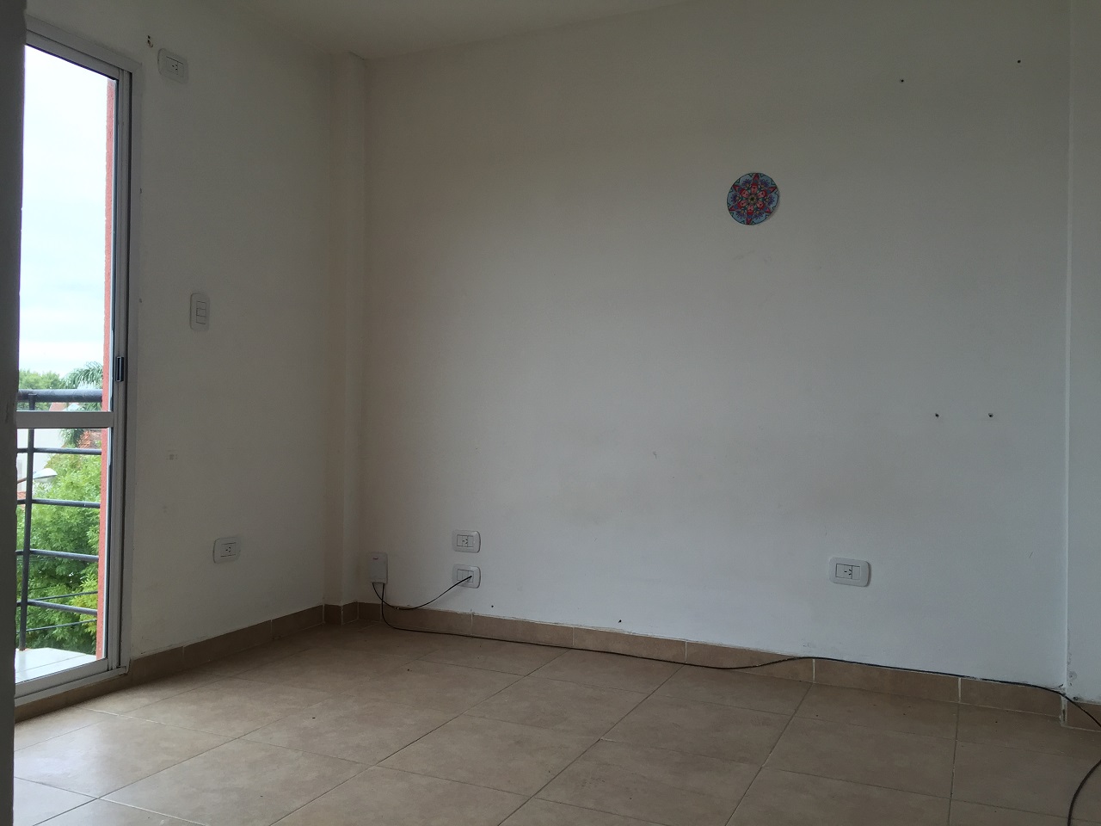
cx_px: 550
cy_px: 413
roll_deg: -0.8
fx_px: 922
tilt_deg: +0.7
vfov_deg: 48.2
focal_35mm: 29
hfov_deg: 61.7
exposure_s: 1/100
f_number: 2.2
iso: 50
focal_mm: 4.15
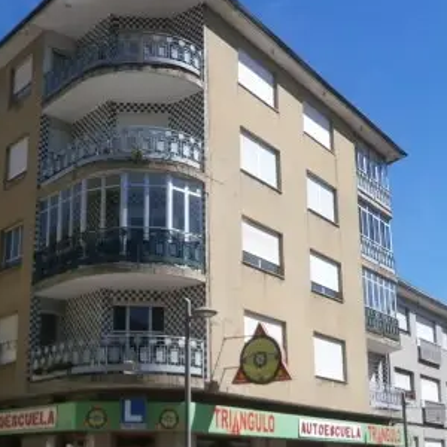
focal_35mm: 49
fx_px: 716
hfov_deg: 34.5
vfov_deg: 34.4
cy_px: 298
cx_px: 167
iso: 100
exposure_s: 1/1600
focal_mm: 4.7
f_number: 2.8
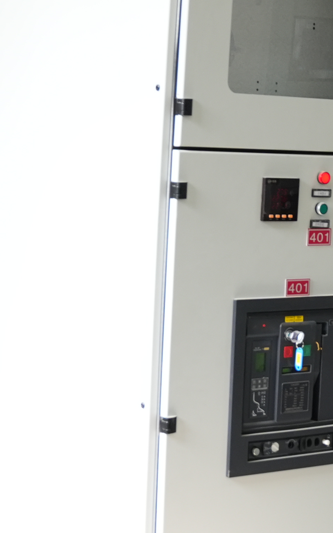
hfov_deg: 10.8
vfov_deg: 18.4
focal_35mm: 113
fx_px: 1641
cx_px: 620
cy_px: 242
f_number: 2.8
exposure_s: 1/125
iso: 400
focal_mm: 24
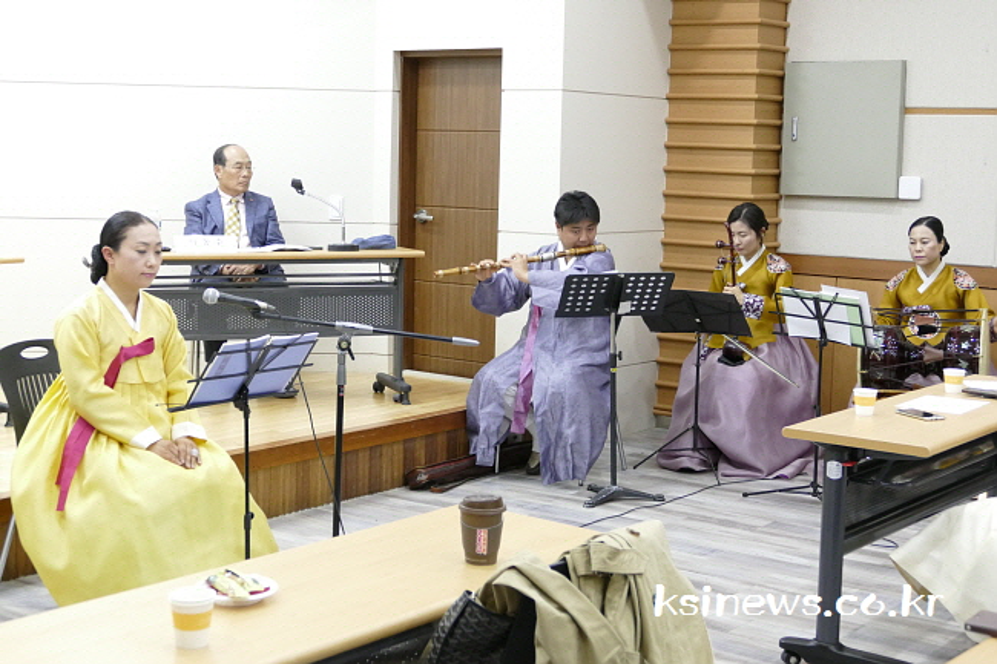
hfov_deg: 36.3
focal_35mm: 55
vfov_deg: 24.6
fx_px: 1523
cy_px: 332
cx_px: 498
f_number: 3.4
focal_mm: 20.23
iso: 1600
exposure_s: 1/50
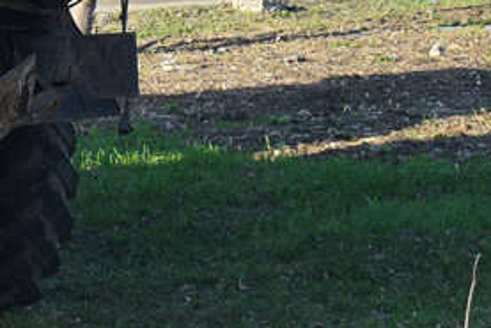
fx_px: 2568
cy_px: -246
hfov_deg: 10.1
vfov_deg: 7.1
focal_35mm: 188
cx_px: -510
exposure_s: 1/400
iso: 200
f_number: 5.6
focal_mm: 29
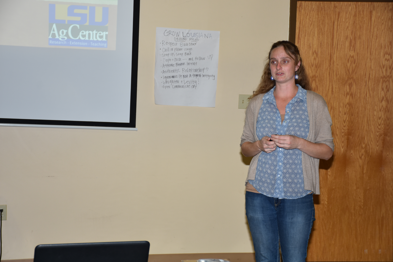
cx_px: 196
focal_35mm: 84
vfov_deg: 16.3
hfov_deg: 24.2
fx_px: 917
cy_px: 131
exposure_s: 1/60
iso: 200
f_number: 4.8
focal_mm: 56
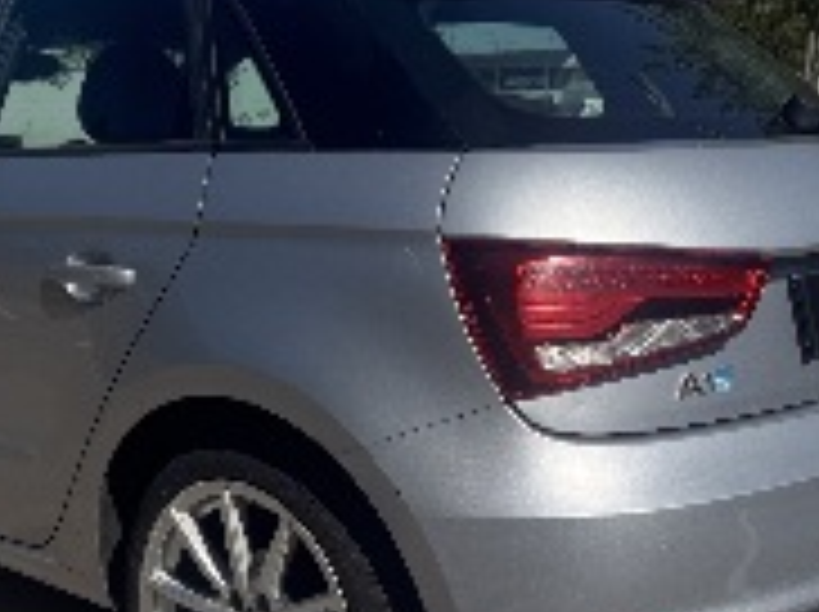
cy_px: 364
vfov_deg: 26.5
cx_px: 225
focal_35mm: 55
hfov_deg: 34.4
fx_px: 1300
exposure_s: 1/10309
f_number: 1.78
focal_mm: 6.76
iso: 125
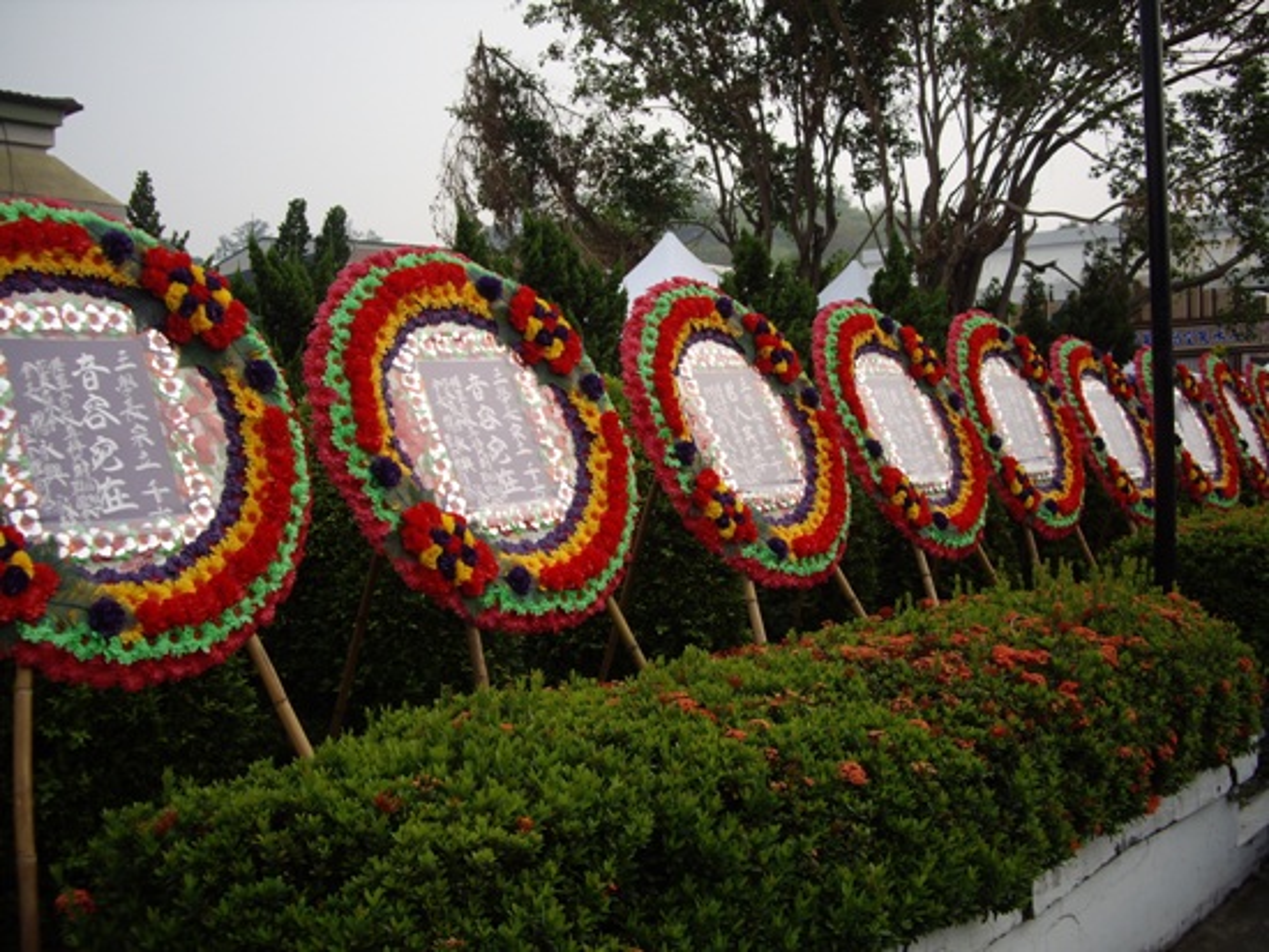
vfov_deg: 37.7
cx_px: 634
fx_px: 1394
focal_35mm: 38
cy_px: 476
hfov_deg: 49.0
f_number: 2.8
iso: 64
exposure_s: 1/800
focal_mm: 7.9
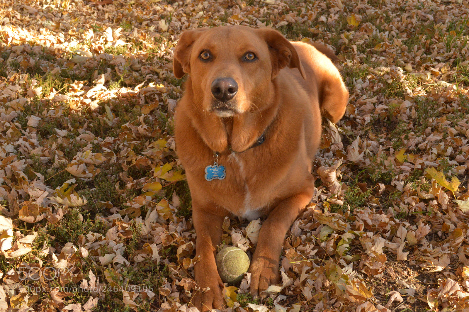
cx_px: 234
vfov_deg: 28.0
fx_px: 625
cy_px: 156
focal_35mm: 48
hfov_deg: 41.1
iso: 1600
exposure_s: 1/320
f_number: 9
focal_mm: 32
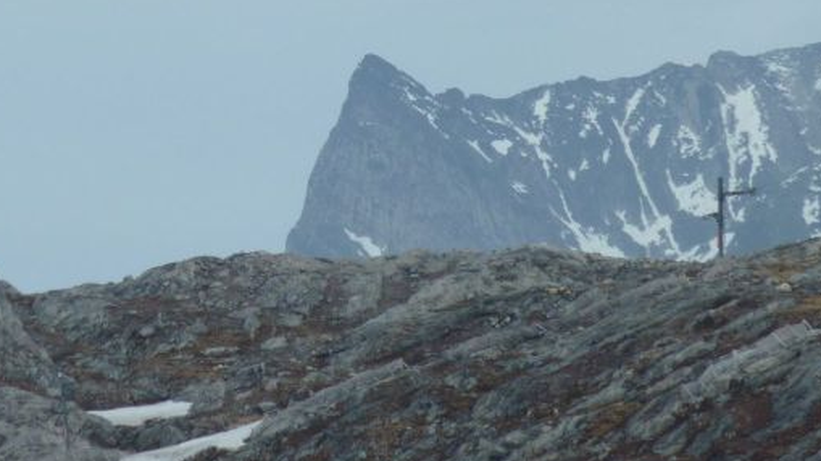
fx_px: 11187
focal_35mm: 514
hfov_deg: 4.2
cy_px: 10
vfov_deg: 2.4
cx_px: 263
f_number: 5.6
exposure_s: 1/500
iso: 80
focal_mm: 49.2
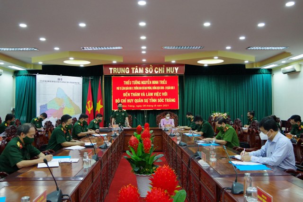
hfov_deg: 60.3
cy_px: 101
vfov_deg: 42.3
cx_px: 152
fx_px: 261
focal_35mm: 31
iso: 3200
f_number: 5
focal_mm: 21
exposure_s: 1/60
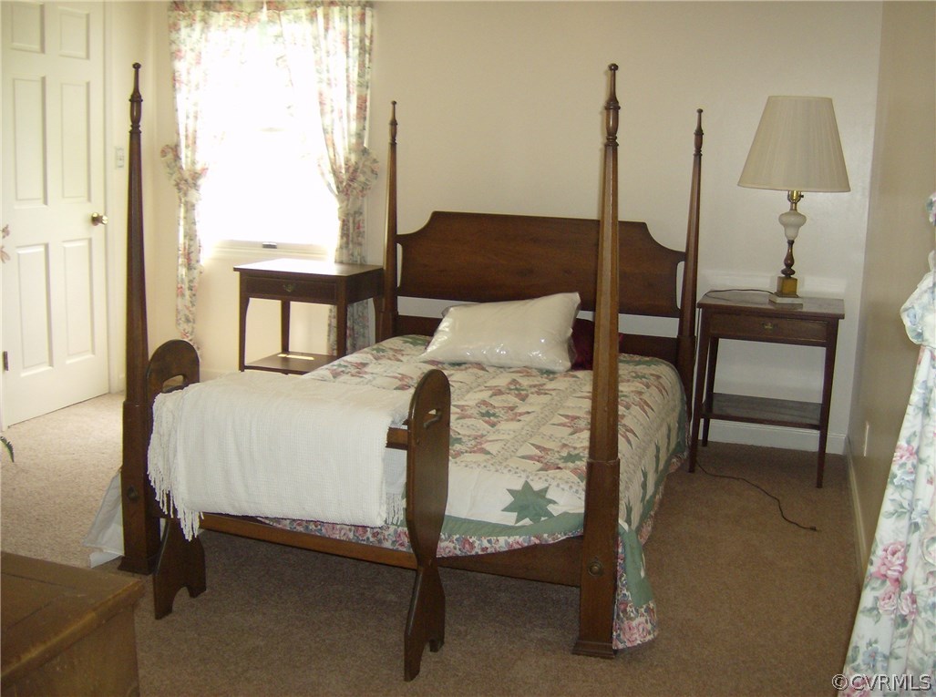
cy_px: 348
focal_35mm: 36
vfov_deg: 39.5
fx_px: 971
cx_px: 468
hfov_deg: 51.5
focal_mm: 6
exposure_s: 1/60
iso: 200
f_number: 2.8
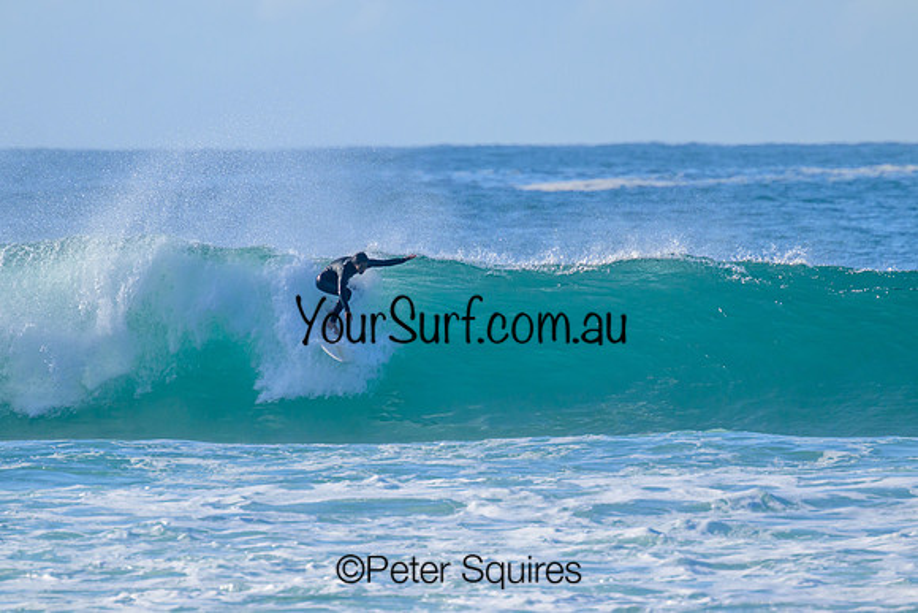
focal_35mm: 824
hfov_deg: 2.5
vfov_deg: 1.7
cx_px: 459
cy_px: 306
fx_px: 21018
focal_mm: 800
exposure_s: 1/2000
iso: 1100
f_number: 11
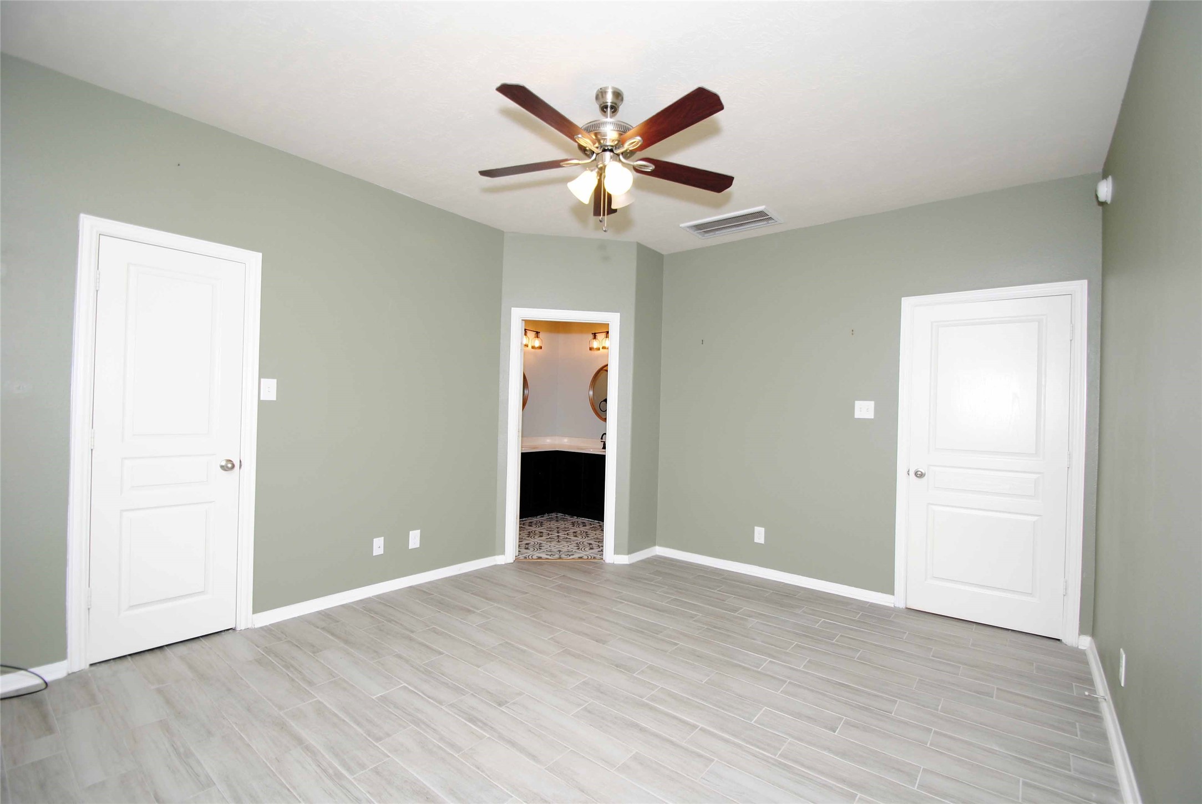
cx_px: 601
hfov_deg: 100.3
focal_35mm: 15
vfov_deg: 77.5
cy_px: 402
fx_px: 501
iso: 200
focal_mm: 10
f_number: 4
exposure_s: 1/60
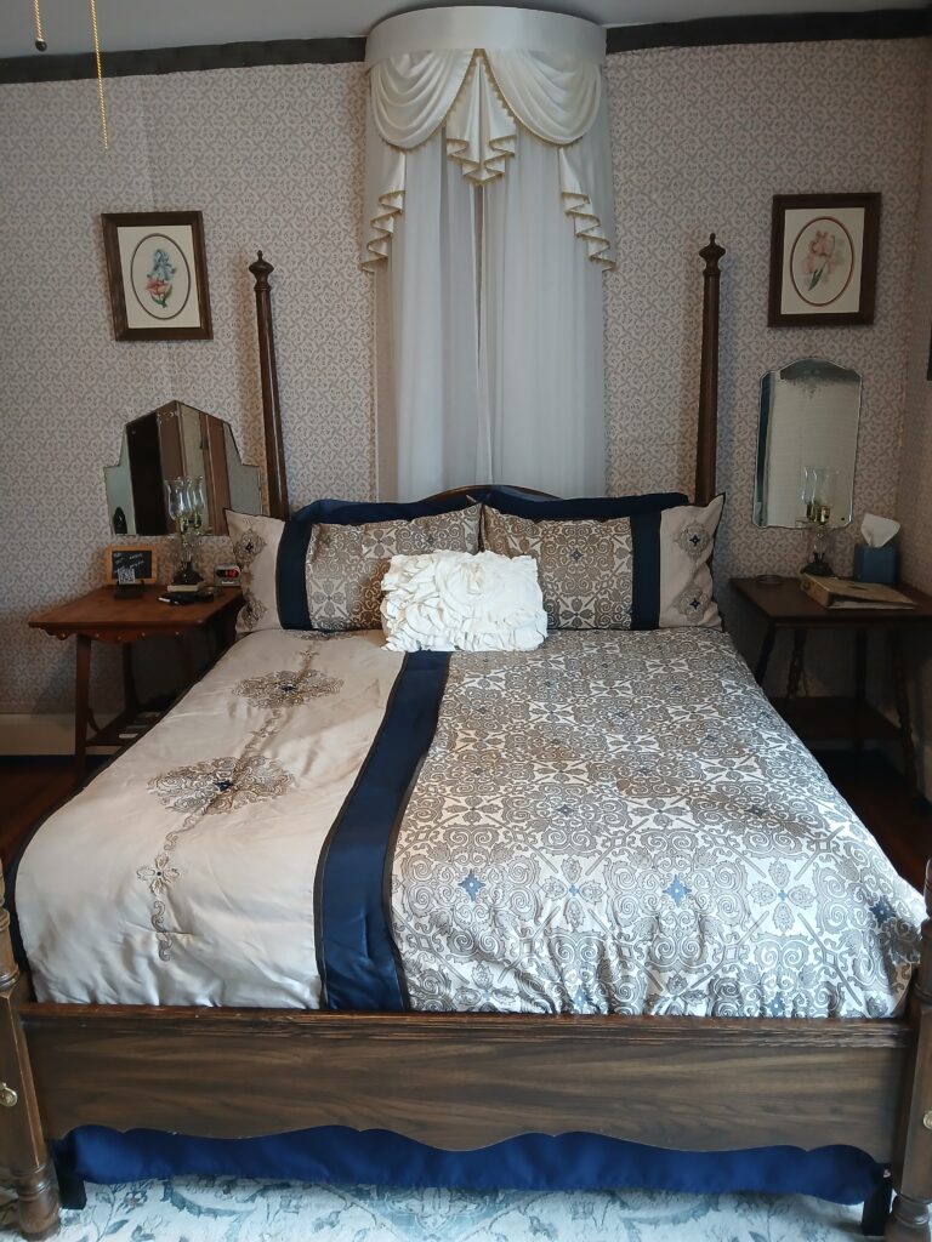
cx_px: 466
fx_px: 933
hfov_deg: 53.1
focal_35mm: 26
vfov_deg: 67.3
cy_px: 621
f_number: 1.8
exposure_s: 1/60
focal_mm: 3.98
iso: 250
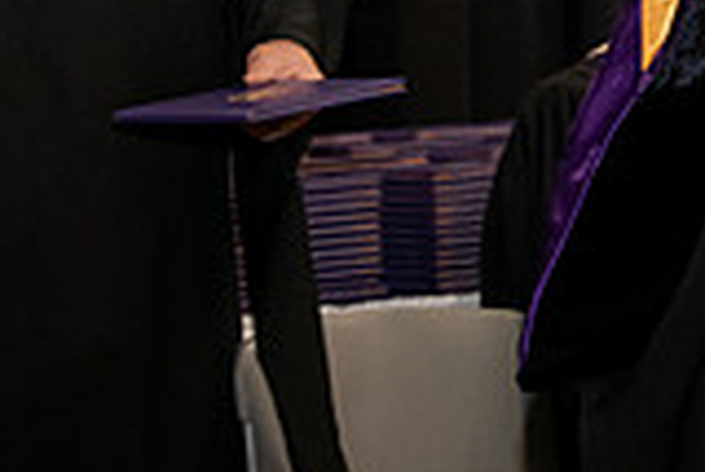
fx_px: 4959
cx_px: 1207
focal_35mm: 253
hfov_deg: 7.9
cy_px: -236
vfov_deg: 5.4
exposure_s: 1/200
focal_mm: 70
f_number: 5.6
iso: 2500
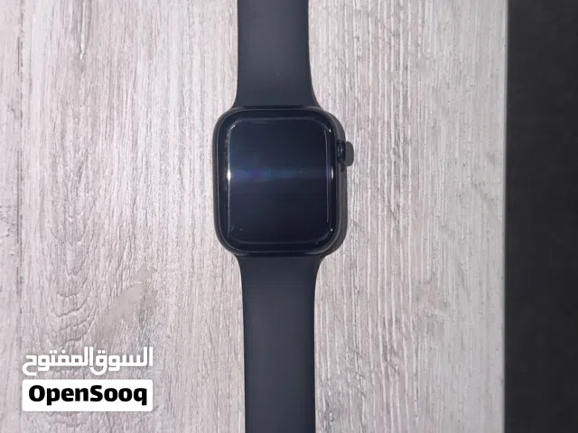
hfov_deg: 71.6
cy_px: 216
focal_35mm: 24
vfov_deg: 56.8
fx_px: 401
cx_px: 289
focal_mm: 6.76
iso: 50
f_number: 1.78
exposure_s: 1/356
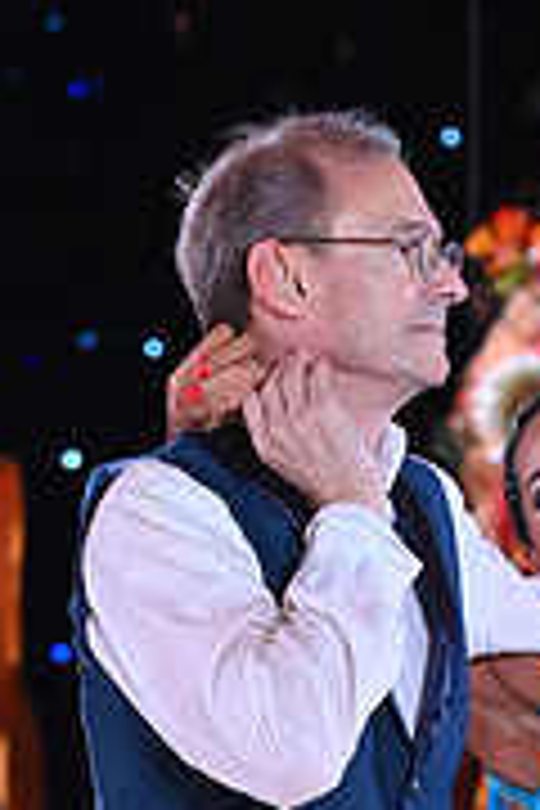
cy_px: 1156
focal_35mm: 451
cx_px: 434
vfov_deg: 4.5
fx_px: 10147
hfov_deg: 3.0
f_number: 6.3
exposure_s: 1/400
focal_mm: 140
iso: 5000
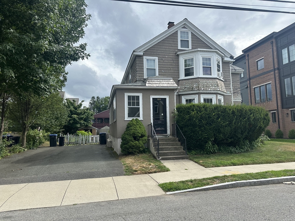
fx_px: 205
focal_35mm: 24
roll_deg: +1.3
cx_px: 148
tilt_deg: +5.0
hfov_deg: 71.6
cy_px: 110
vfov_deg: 56.8
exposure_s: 1/2660
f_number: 1.78
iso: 80
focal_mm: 6.86
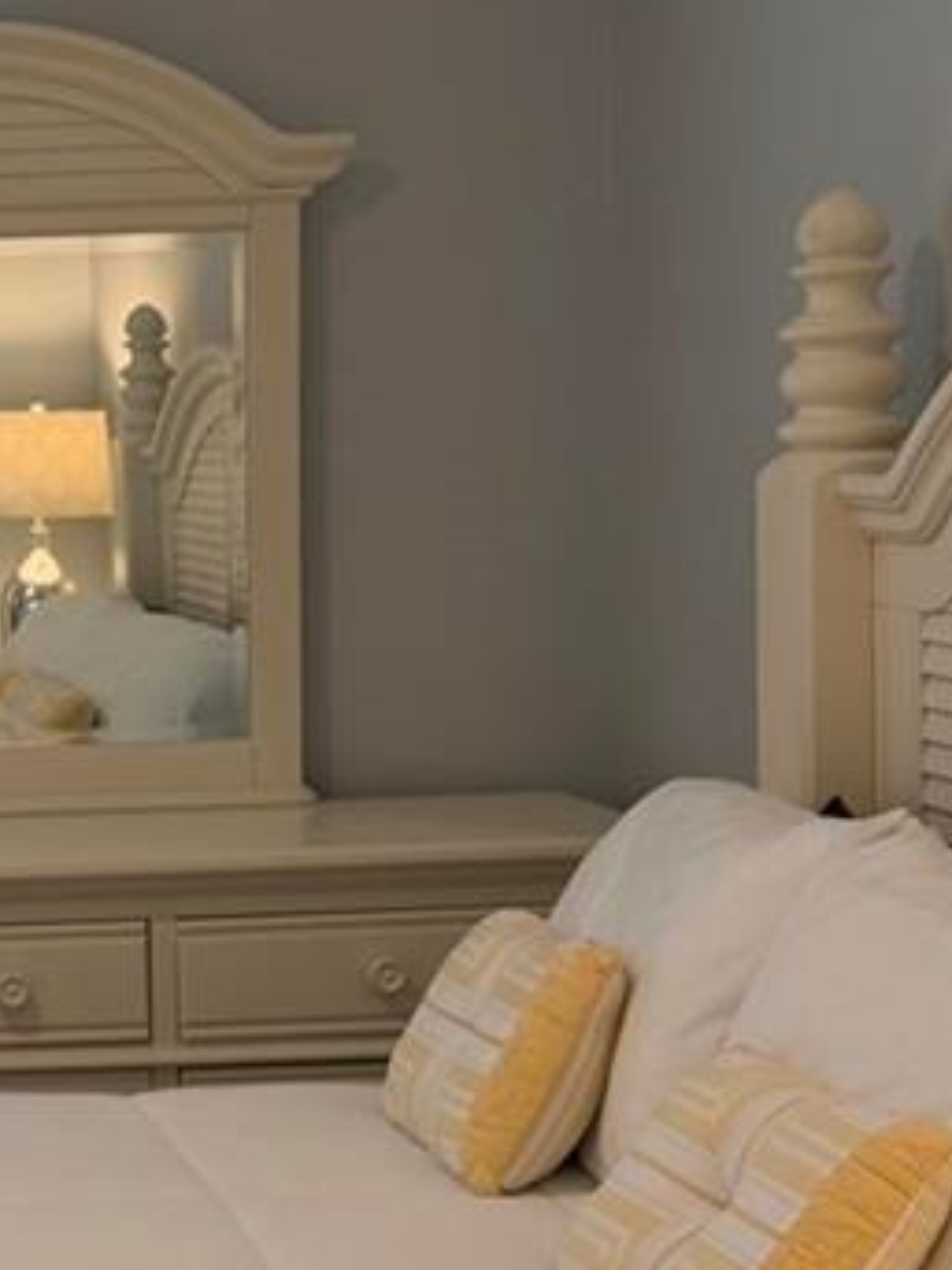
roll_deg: +2.6
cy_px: 707
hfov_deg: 16.3
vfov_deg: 23.3
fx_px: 3082
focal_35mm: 84
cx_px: -378
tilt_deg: -6.0
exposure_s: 1/120
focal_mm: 6.76
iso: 160
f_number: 1.78
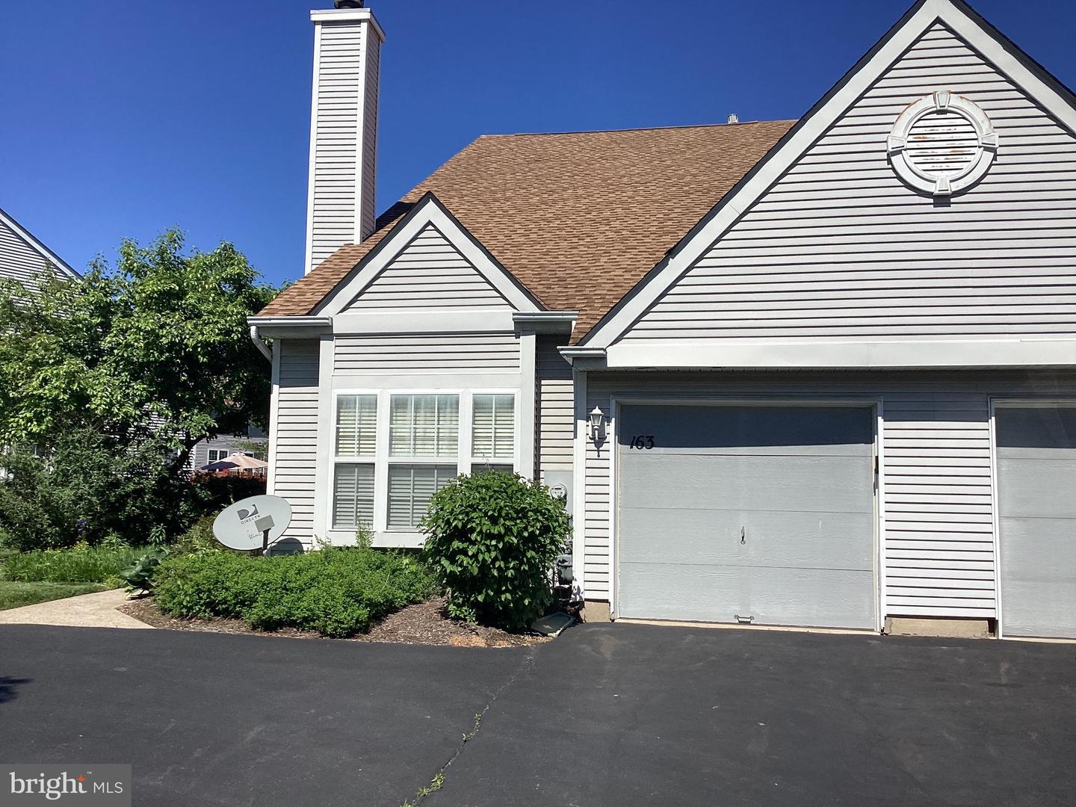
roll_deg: -2.2
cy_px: 404
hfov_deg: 58.4
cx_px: 538
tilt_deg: +5.8
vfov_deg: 45.4
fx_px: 964
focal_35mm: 31
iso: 25
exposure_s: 1/2717
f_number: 2.4
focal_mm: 3.3
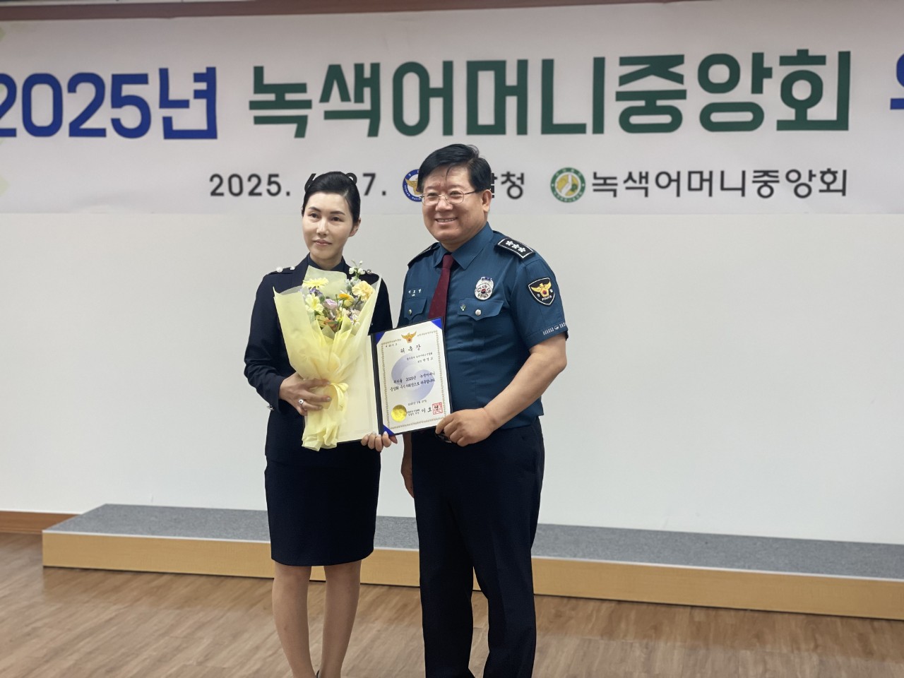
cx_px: 452
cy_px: 339
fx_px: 1358
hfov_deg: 36.8
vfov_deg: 28.0
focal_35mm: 52
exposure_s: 1/120
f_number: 2
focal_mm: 6
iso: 160
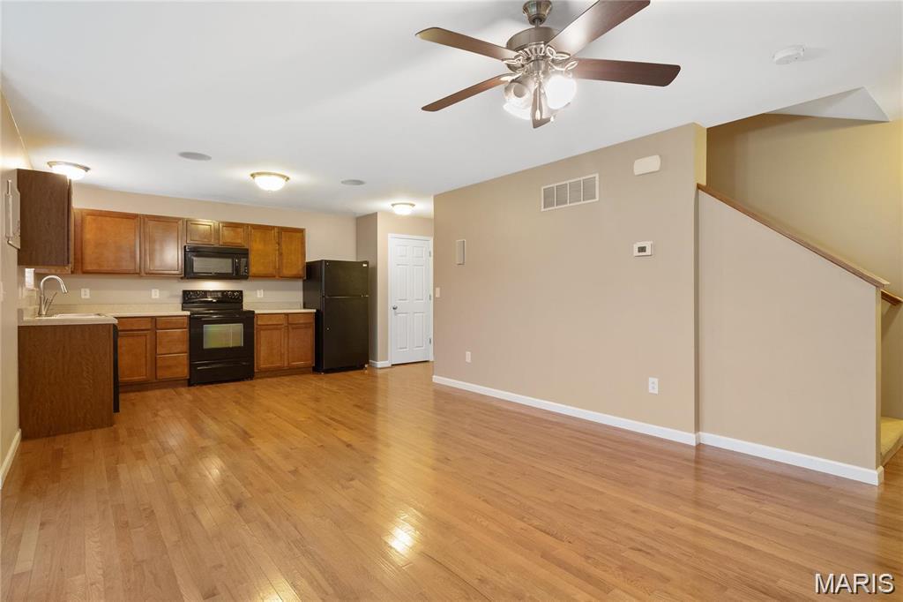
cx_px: 452
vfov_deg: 67.3
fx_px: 451
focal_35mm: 18
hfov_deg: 90.0
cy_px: 301
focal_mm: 9
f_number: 5.6
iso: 800
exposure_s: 1/3
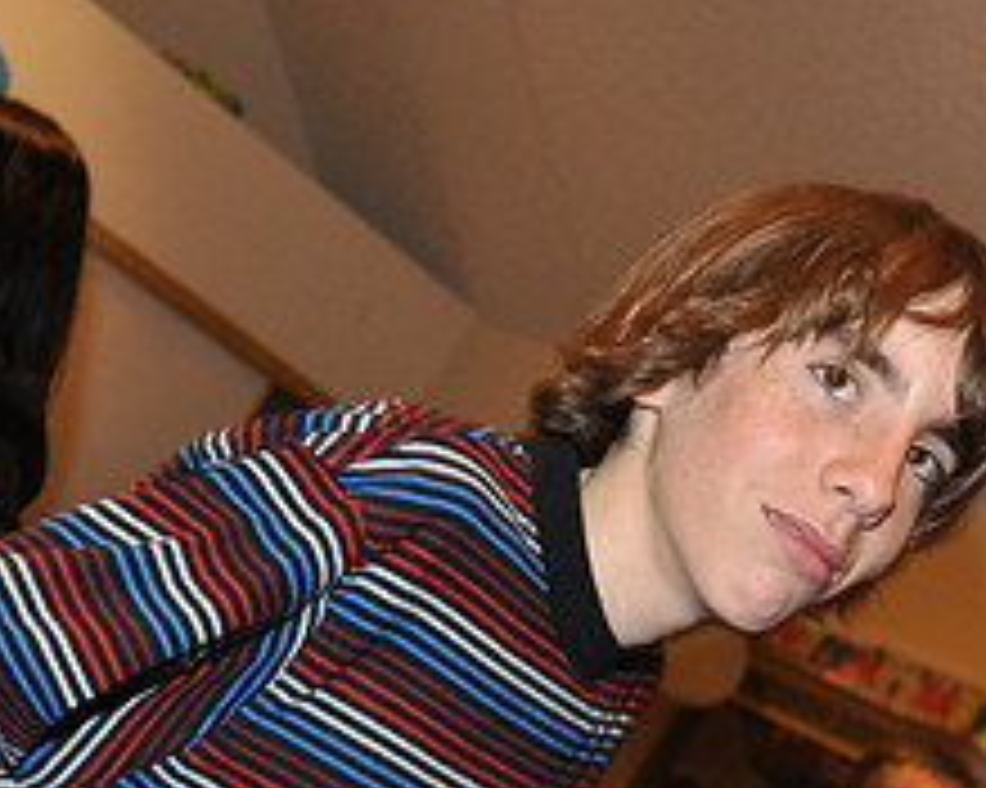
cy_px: 822
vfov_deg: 15.5
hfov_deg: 19.7
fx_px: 2829
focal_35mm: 97
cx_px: 621
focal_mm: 26
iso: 800
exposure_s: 1/60
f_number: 4.2
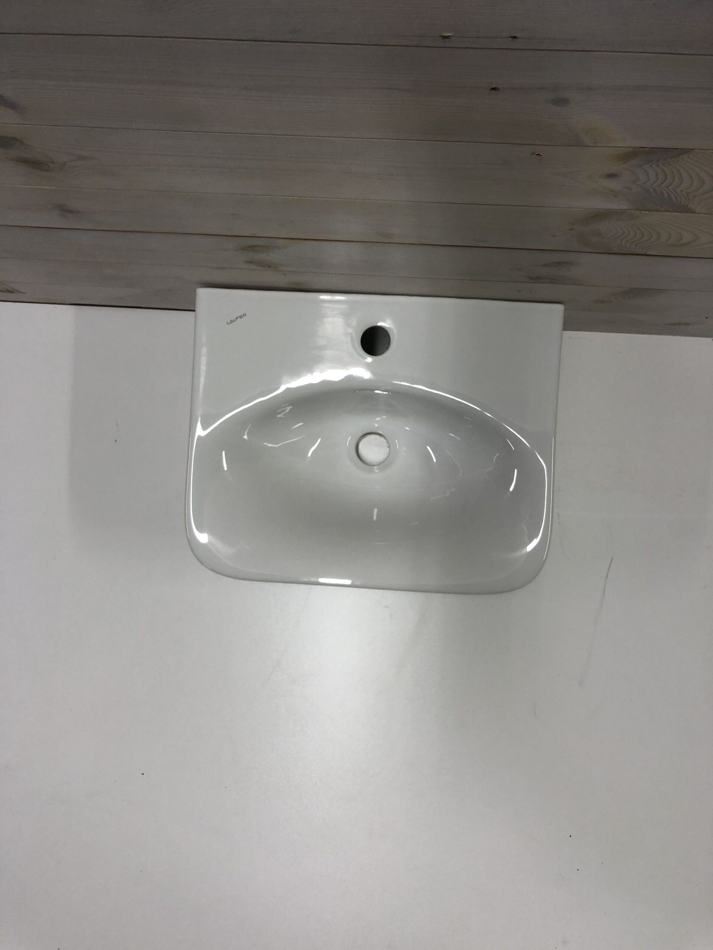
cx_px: 356
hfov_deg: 49.7
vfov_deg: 63.4
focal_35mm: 28
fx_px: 769
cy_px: 475
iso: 32
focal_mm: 3.99
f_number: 1.8
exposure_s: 1/50
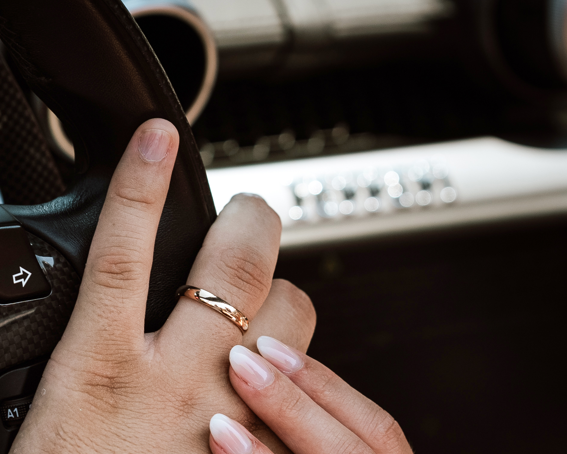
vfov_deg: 5.2
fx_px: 4967
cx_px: 218
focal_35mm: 296
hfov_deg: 6.5
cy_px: 277
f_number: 2.8
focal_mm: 85
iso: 100
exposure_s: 1/1250
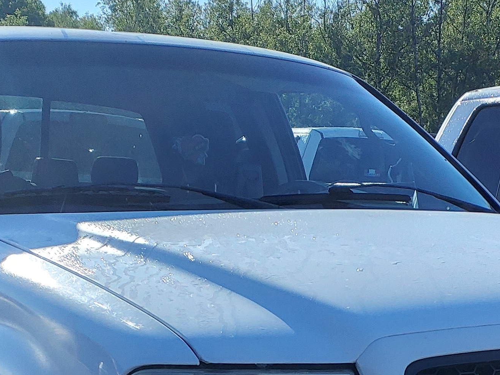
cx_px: 273
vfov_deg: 17.3
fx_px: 1185
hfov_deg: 23.8
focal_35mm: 82
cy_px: 435
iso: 40
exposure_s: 1/540
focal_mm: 3.58
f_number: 1.9
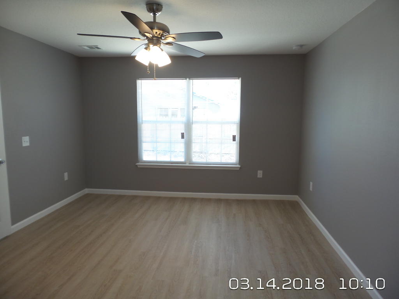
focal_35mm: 23
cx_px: 200
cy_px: 150
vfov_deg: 58.9
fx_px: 265
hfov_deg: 73.9
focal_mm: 4.1
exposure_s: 1/25
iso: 100
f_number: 3.2
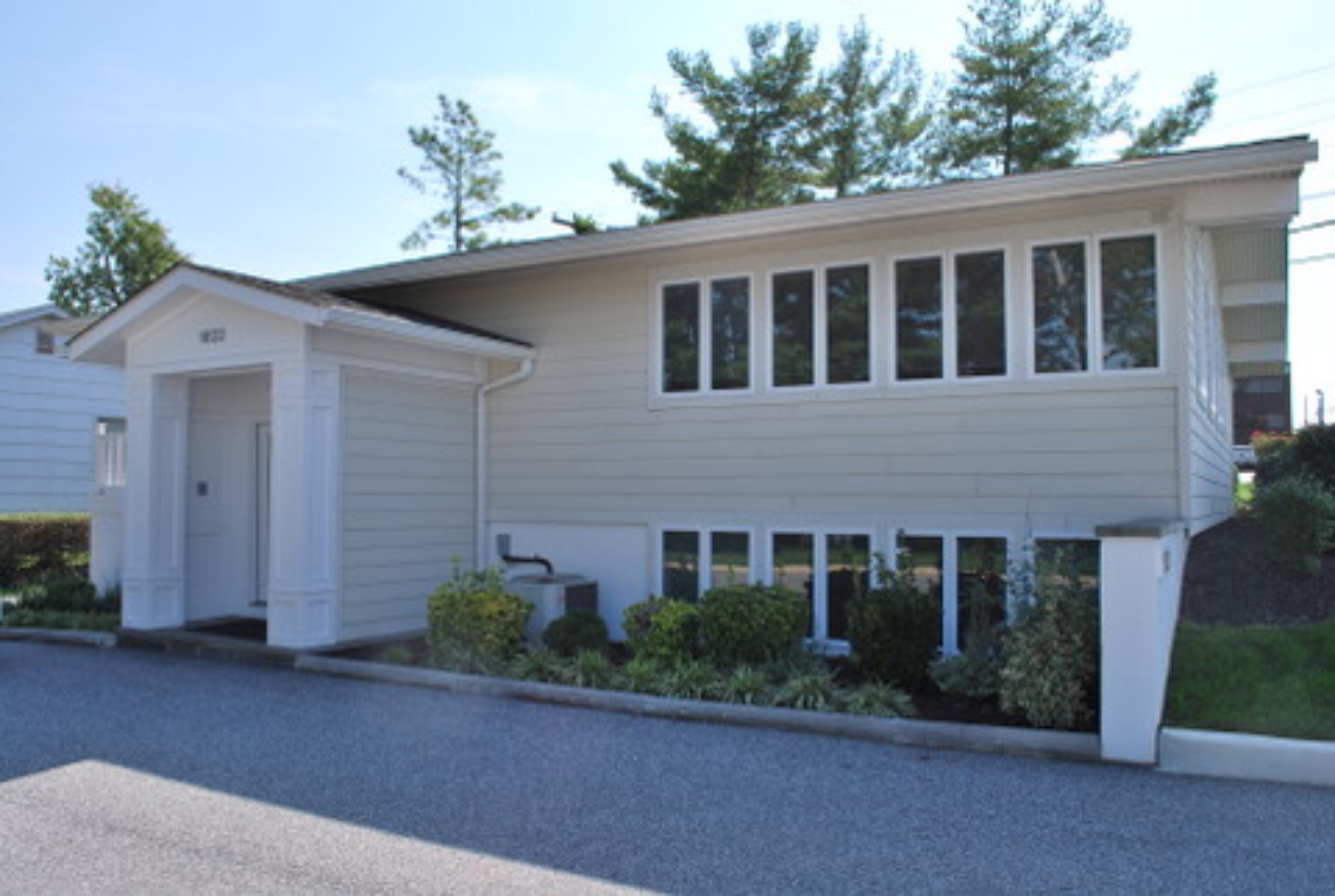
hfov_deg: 67.3
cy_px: 448
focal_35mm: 27
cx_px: 668
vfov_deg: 48.1
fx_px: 1003
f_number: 8
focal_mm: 18
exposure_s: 1/250
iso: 100
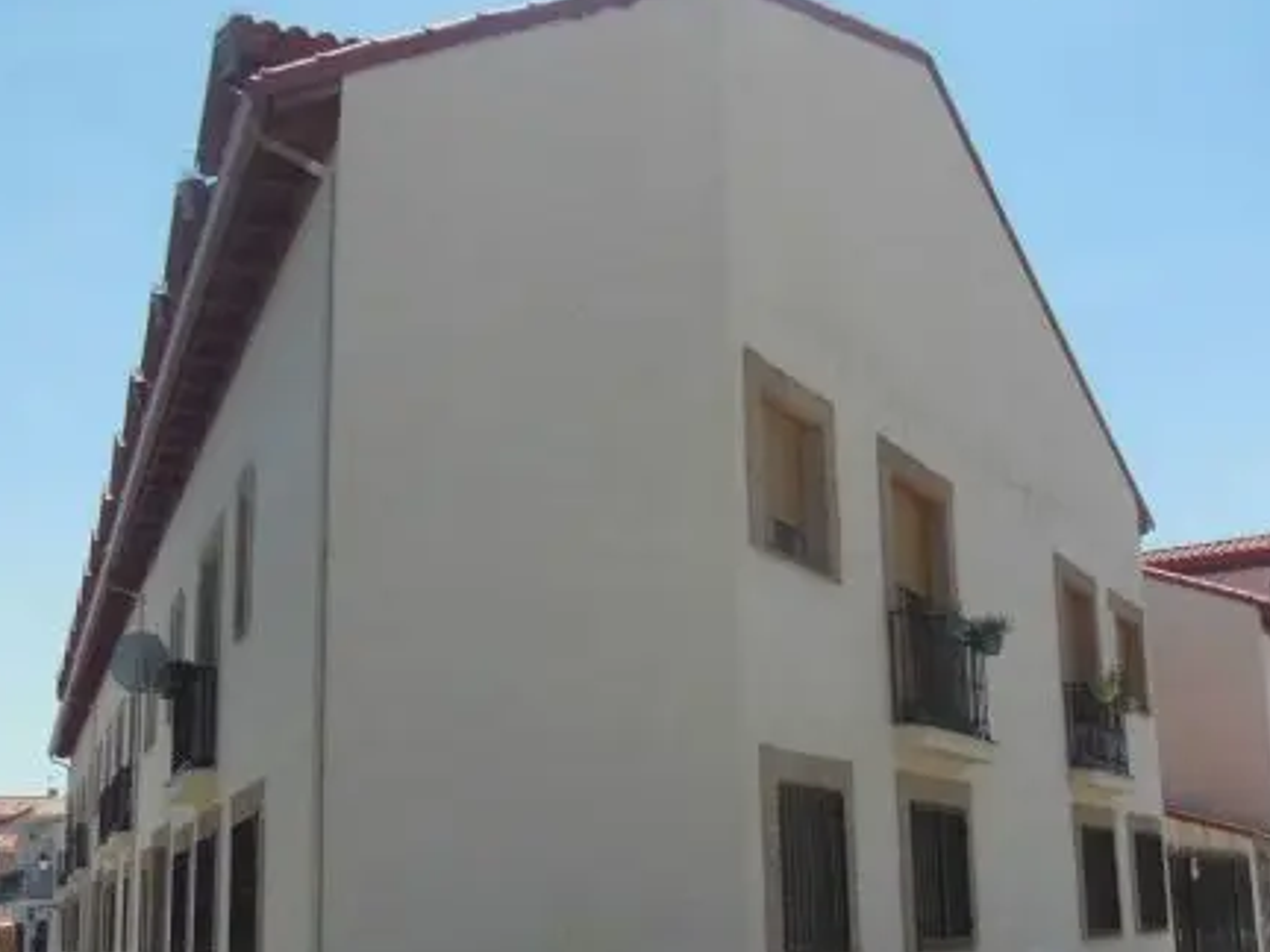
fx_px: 1578
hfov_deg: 43.8
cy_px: 611
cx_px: 688
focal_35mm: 43
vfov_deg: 33.4
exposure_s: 1/1000
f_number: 3.7
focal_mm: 5.2
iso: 125
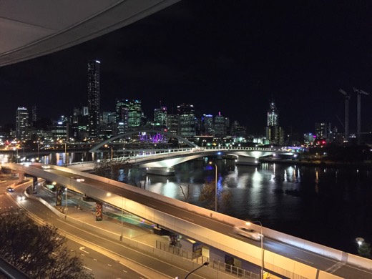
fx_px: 312
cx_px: 186
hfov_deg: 61.7
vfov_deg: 48.2
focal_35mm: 29
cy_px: 140
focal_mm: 4.15
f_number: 2.2
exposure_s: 1/17
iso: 1000
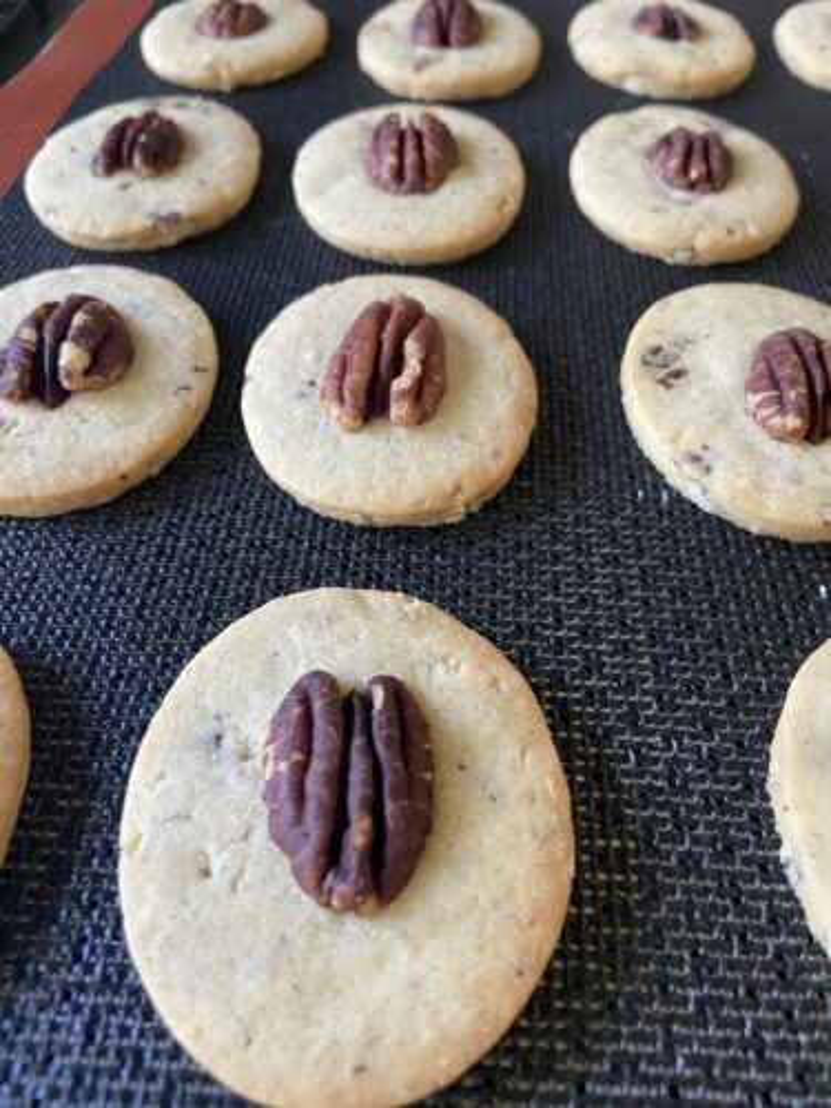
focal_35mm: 26
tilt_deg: -49.7
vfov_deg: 67.3
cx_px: 416
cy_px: 554
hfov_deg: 53.1
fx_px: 832
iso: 250
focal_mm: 4.25
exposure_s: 1/60
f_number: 1.8
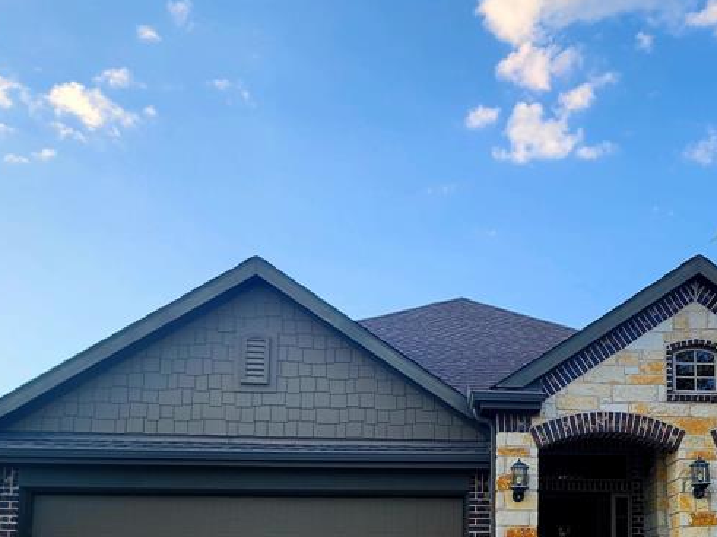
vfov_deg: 29.1
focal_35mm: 48
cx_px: 545
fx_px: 994
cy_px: 479
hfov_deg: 38.6
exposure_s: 1/385
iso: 20
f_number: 1.8
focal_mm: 5.4
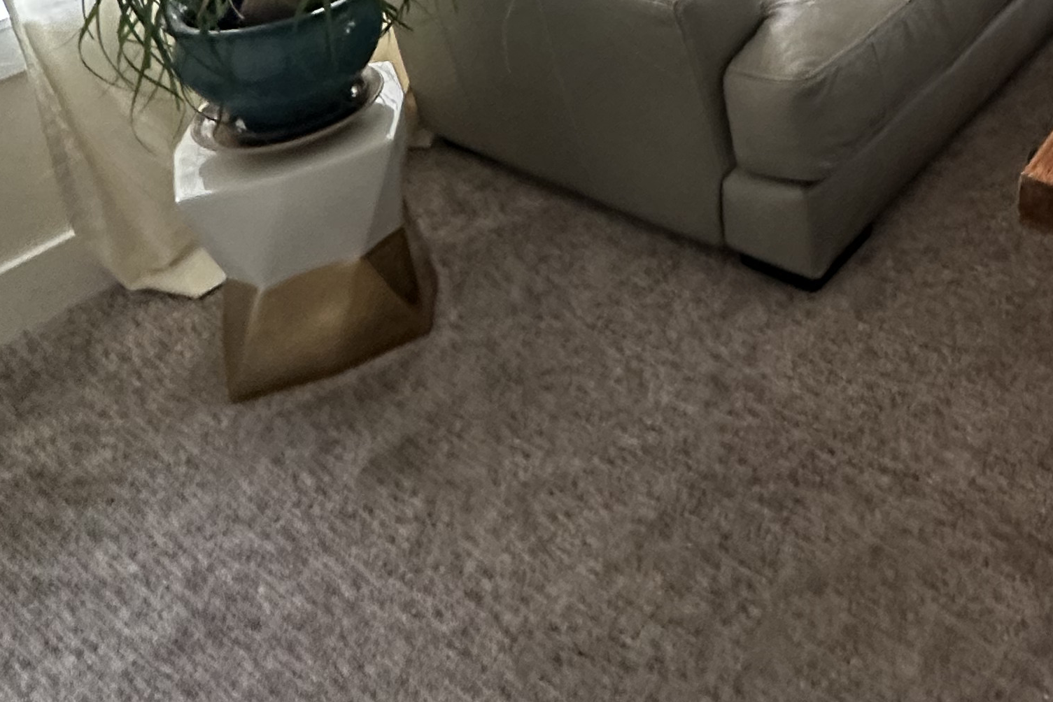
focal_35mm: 39
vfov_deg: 27.5
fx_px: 1141
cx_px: 1039
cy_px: -248
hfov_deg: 43.0
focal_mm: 2.22
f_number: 2.2
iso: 250
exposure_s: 1/60
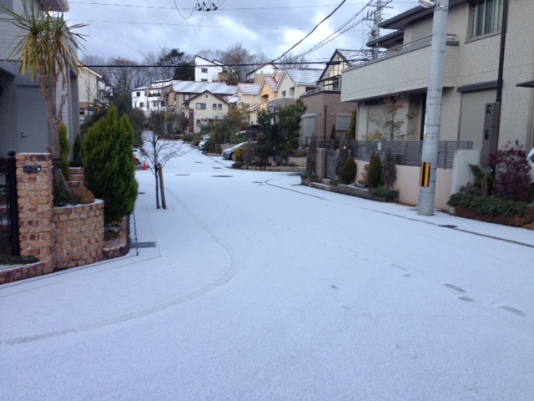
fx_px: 509
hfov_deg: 55.4
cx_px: 267
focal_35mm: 33
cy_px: 200
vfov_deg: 42.9
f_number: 2.4
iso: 64
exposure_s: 1/60
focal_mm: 4.13
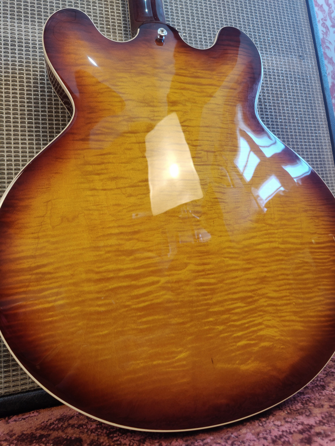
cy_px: 223
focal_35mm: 24
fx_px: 310
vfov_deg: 71.6
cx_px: 168
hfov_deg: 56.8
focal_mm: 5.59
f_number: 1.8
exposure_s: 1/60
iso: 160
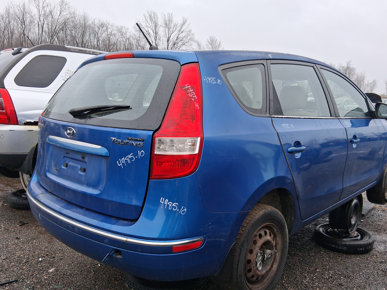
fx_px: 347
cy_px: 163
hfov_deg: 58.4
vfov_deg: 45.3
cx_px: 196
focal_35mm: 31
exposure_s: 1/120
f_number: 1.8
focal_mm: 3.98
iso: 64
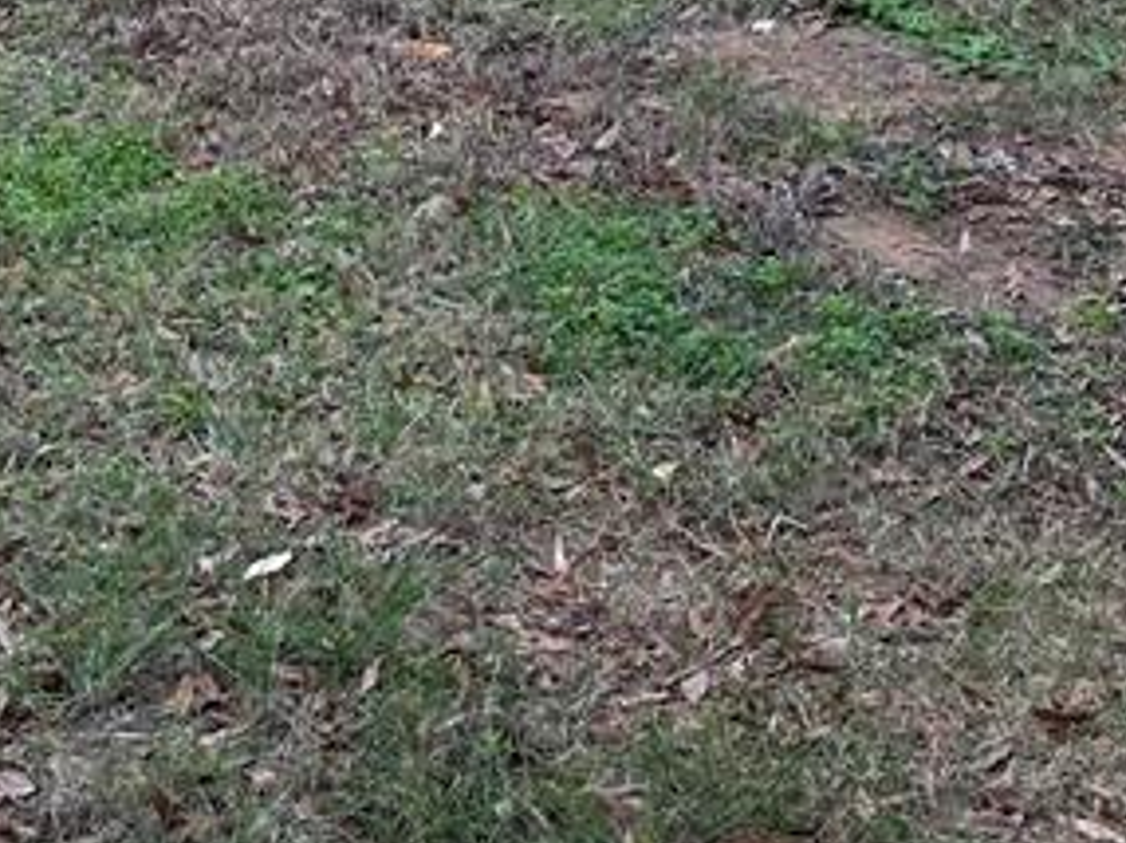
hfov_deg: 22.6
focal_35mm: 86
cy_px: -571
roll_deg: -1.4
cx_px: 276
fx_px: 2795
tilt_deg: -8.9
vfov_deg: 15.3
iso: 80
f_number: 1.78
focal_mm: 6.86
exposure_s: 1/516
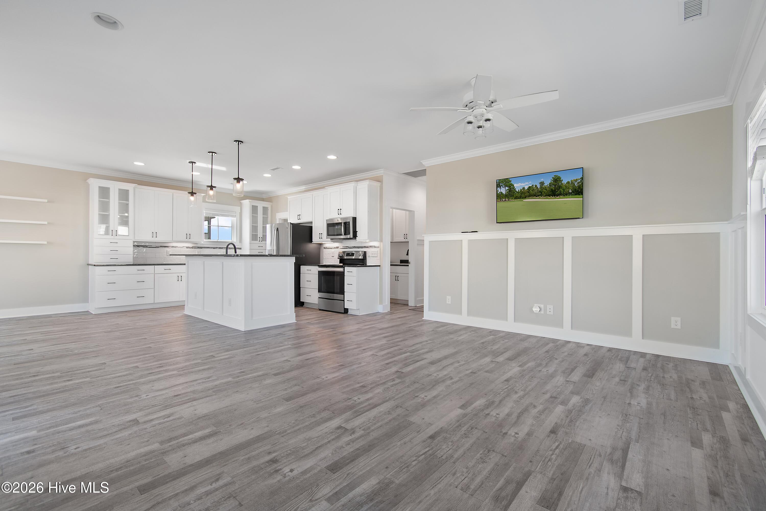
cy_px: 256
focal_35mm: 15
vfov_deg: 77.3
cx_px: 383
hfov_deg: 100.4
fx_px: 319
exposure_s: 1/13
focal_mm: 10
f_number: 4.5
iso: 100
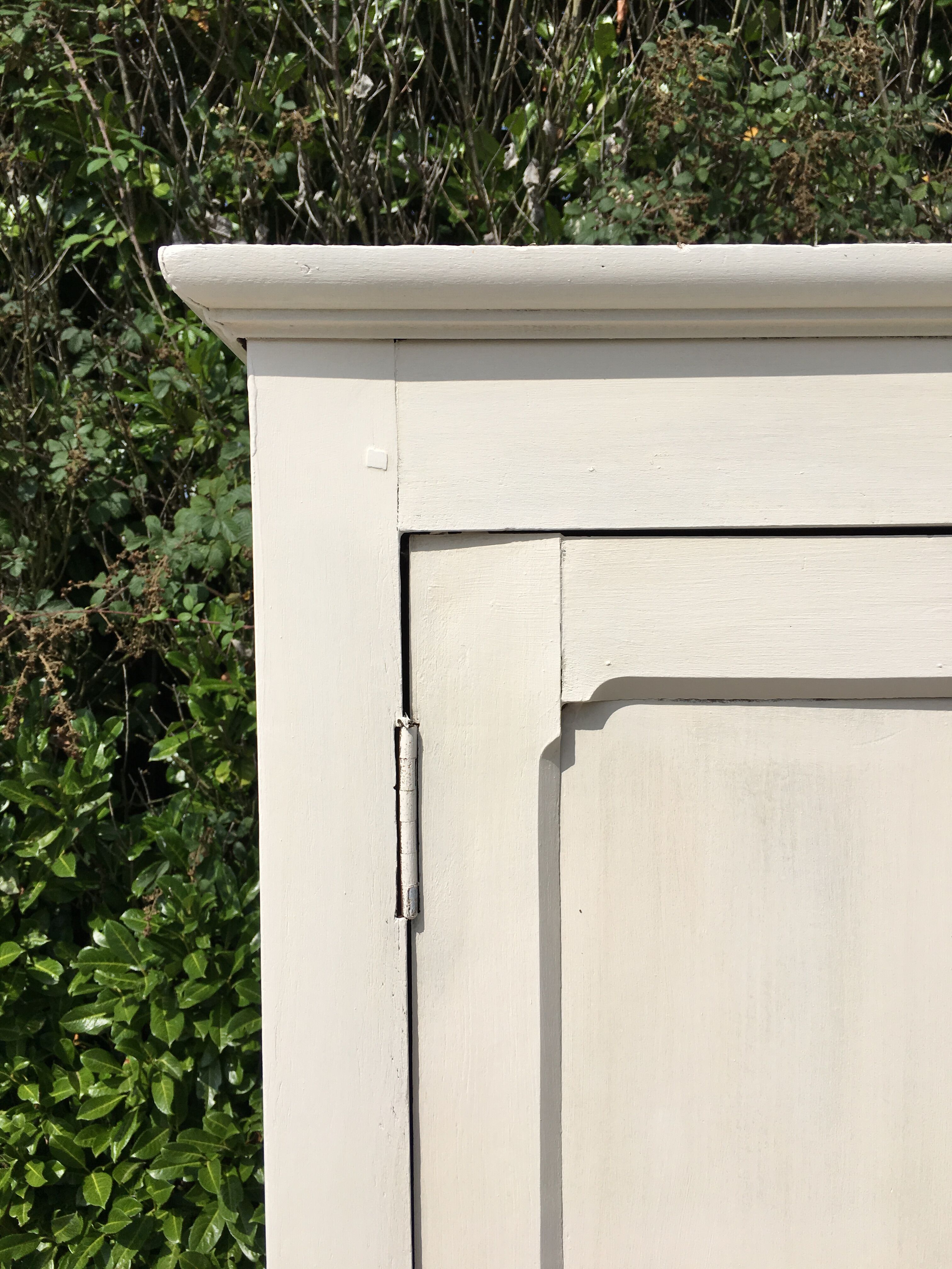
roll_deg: +1.0
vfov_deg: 61.7
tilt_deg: -3.1
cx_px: 476
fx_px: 1063
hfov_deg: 48.2
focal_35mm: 29
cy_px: 634
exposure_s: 1/2747
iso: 25
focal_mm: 4.15
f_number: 2.2
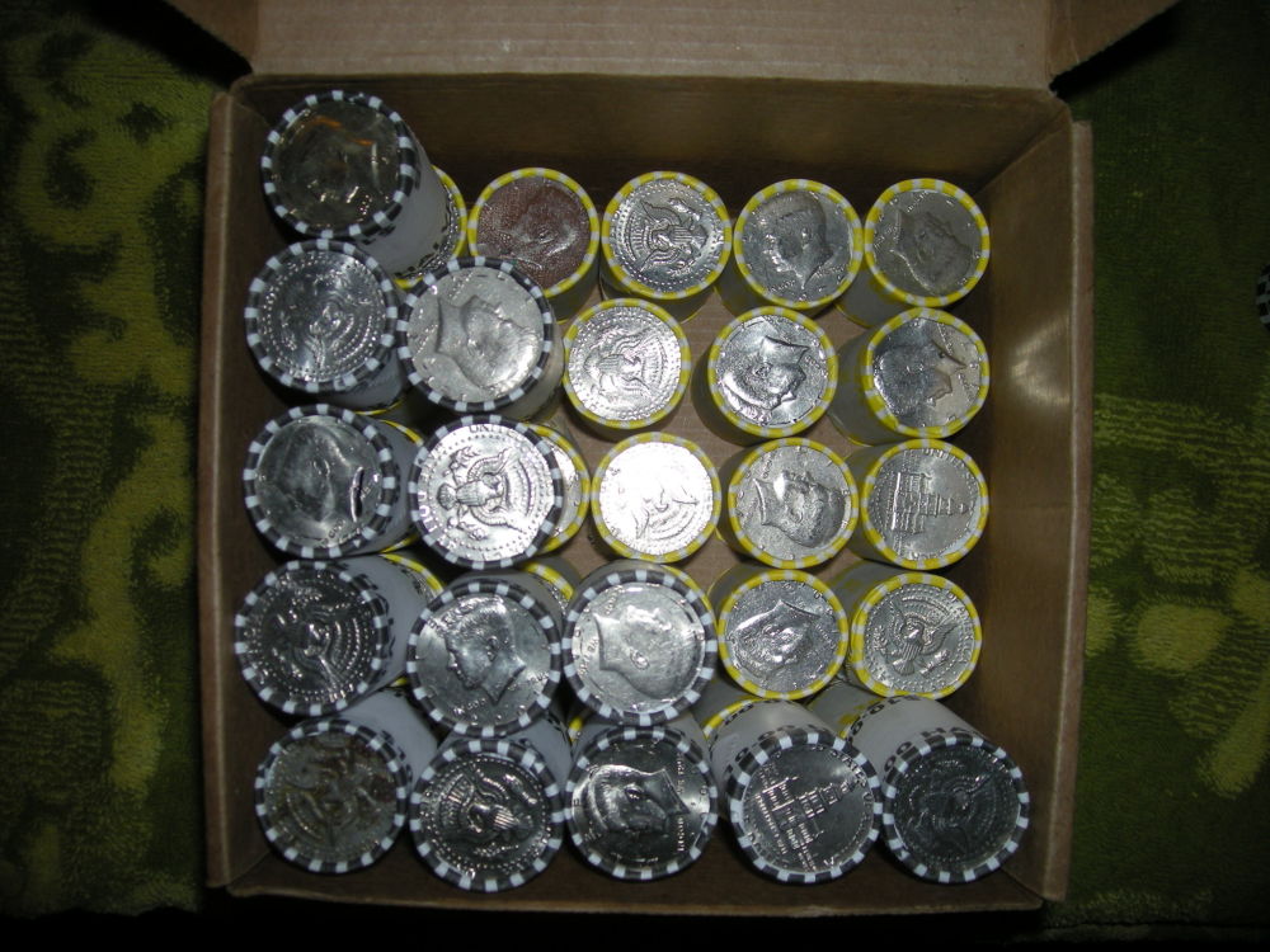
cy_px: 476
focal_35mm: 35
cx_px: 635
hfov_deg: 52.6
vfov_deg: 40.7
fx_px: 1284
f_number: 5.7
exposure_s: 1/60
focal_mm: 5.7
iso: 50
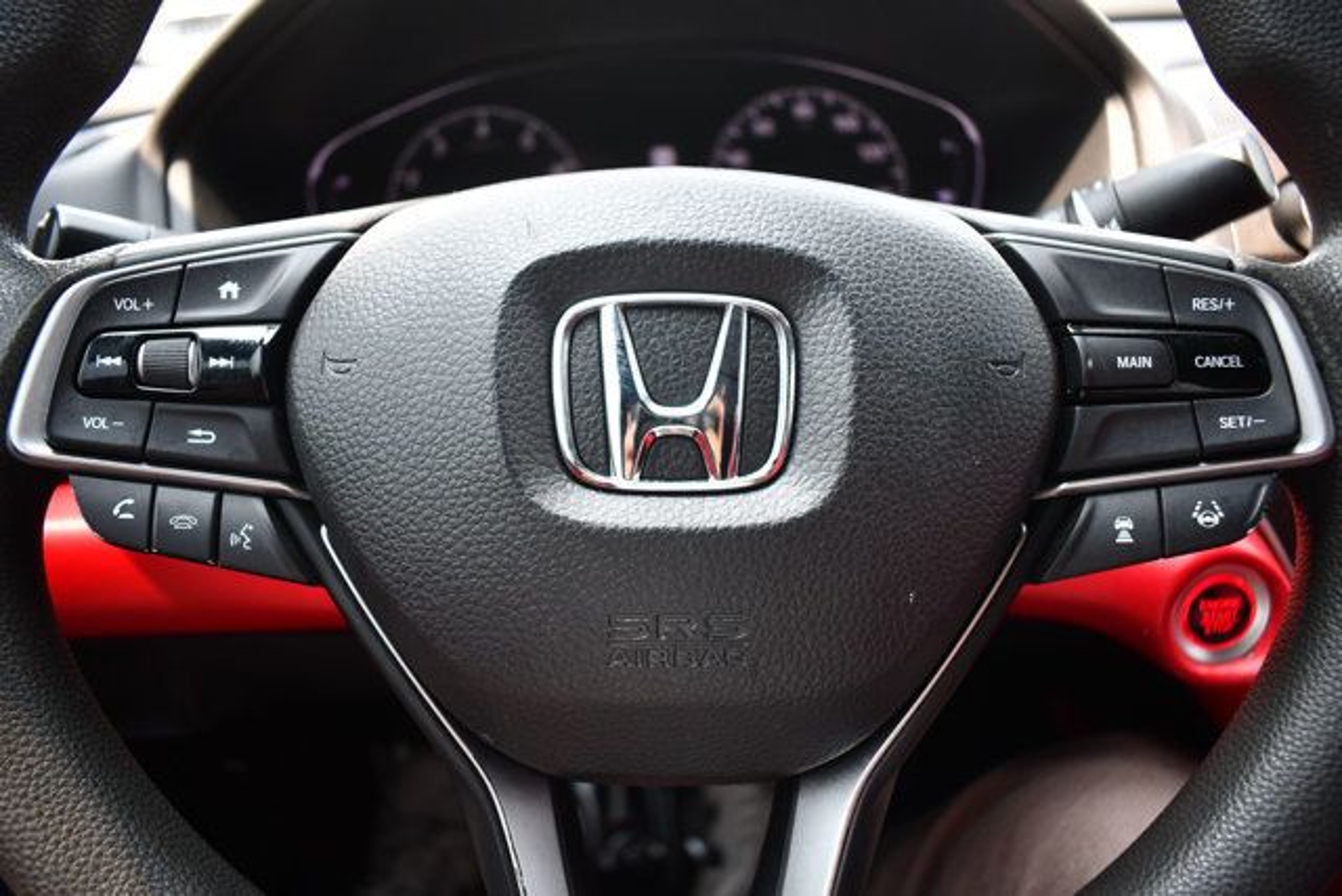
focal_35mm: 27
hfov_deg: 67.4
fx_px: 1007
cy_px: 448
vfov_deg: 48.0
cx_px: 671
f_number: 3.5
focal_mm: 18
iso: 560
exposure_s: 1/250
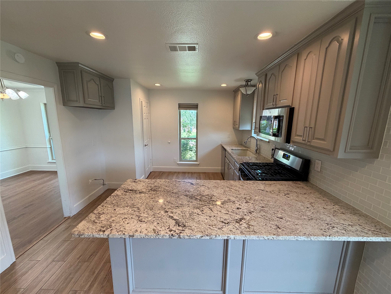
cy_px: 147
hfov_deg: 102.1
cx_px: 196
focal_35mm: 14
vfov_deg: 85.7
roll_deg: +0.1
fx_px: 158
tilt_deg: -10.6
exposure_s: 1/120
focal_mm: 2.22
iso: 200
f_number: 2.2
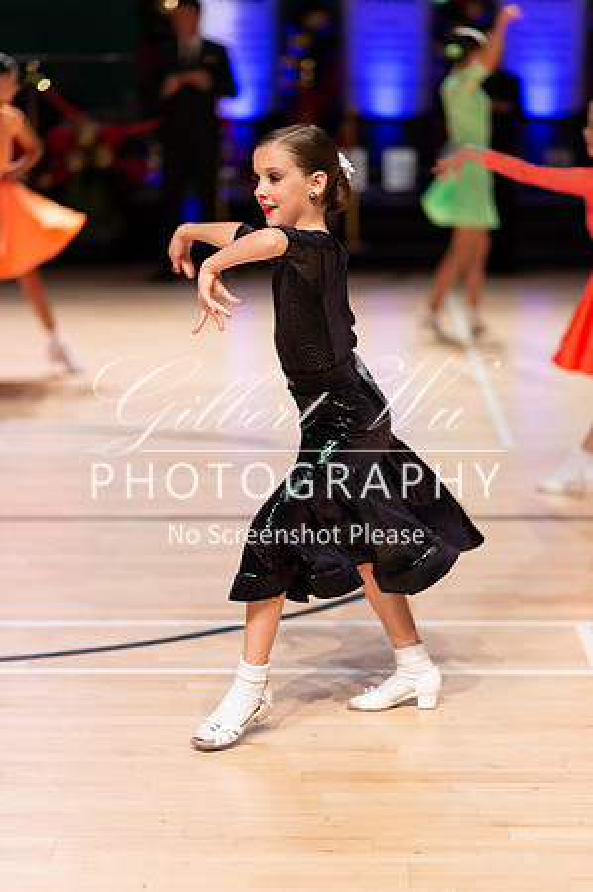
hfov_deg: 16.0
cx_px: 296
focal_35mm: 85
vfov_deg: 23.9
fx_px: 2105
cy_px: 446
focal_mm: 85
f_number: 1.8
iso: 3200
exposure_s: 1/1000
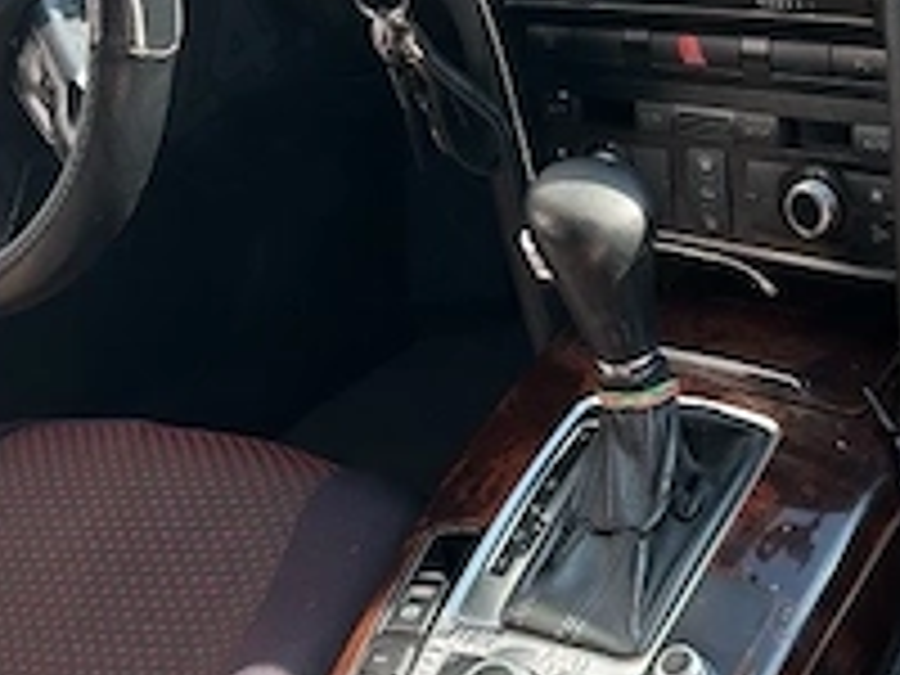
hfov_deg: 24.9
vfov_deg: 18.7
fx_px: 2028
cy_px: 140
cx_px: 320
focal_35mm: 78
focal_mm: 5.7
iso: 50
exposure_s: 1/426
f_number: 1.5
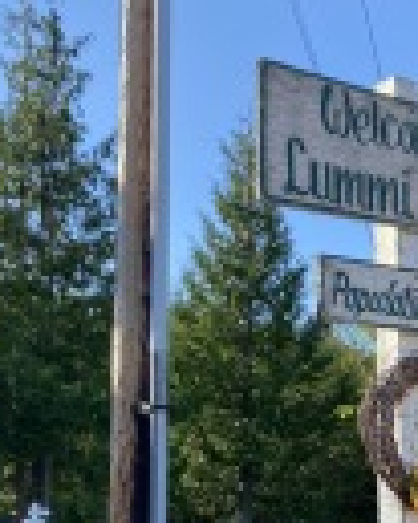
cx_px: 430
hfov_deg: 20.5
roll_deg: -0.6
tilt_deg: +4.3
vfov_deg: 25.6
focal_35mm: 72
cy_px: 474
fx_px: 1115
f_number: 1.8
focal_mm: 4.25
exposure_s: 1/990
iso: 32
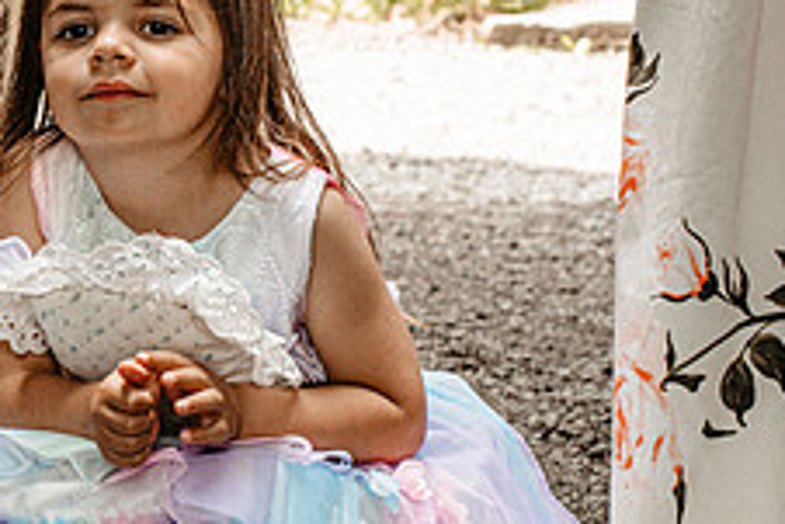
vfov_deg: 6.3
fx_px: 4756
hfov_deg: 9.3
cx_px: -83
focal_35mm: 218
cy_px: 231
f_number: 9
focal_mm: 85
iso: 500
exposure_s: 1/320
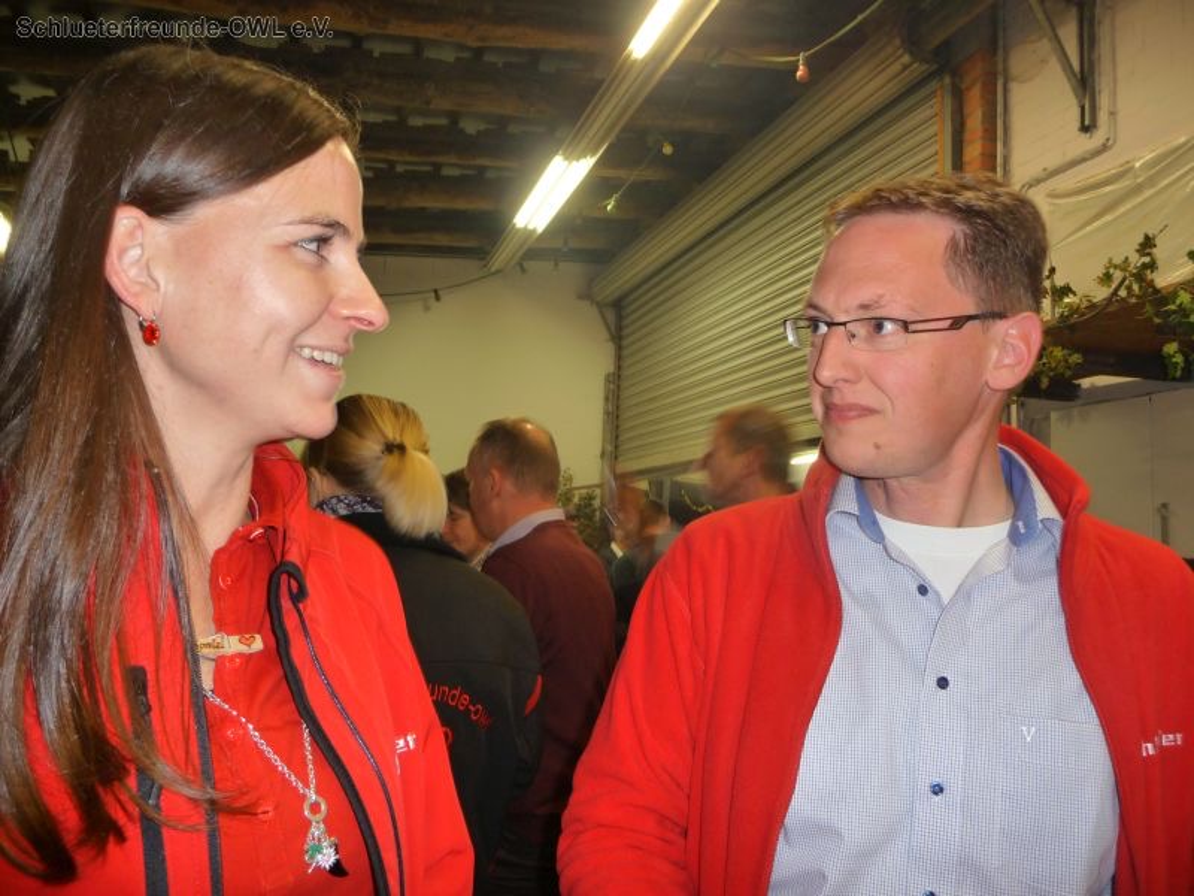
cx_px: 597
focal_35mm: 28
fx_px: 966
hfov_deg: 63.4
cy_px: 448
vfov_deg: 49.7
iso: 160
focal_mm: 4.7
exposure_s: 1/30
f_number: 3.3
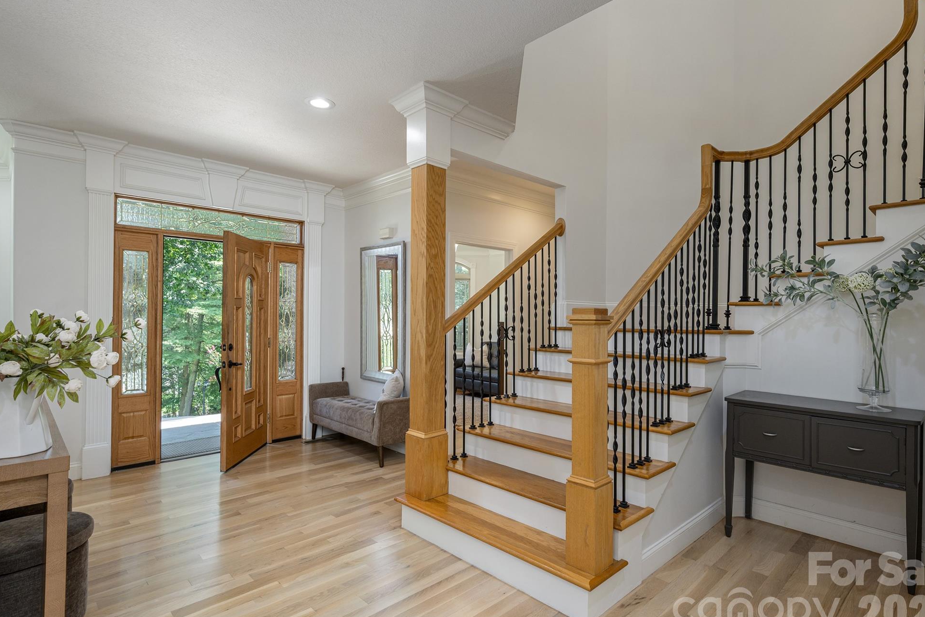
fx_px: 450
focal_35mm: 18
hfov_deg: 91.5
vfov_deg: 68.8
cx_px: 470
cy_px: 318
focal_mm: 16.5
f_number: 7.1
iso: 320
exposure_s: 1/40
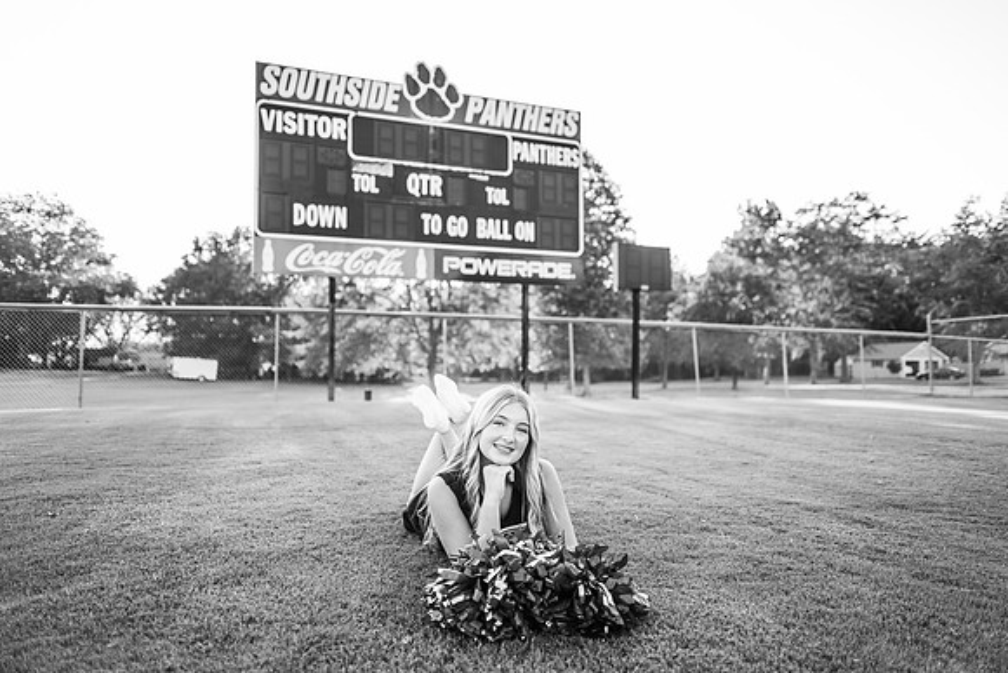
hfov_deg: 73.7
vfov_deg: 53.2
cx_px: 504
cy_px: 336
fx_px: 672
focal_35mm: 24
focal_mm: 24
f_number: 2
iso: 125
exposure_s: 1/500
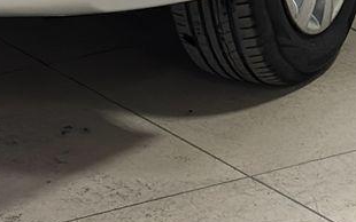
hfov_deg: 8.8
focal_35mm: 236
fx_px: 2291
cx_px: 5
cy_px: -372
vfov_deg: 5.3
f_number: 1.78
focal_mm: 6.86
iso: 100
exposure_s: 1/100
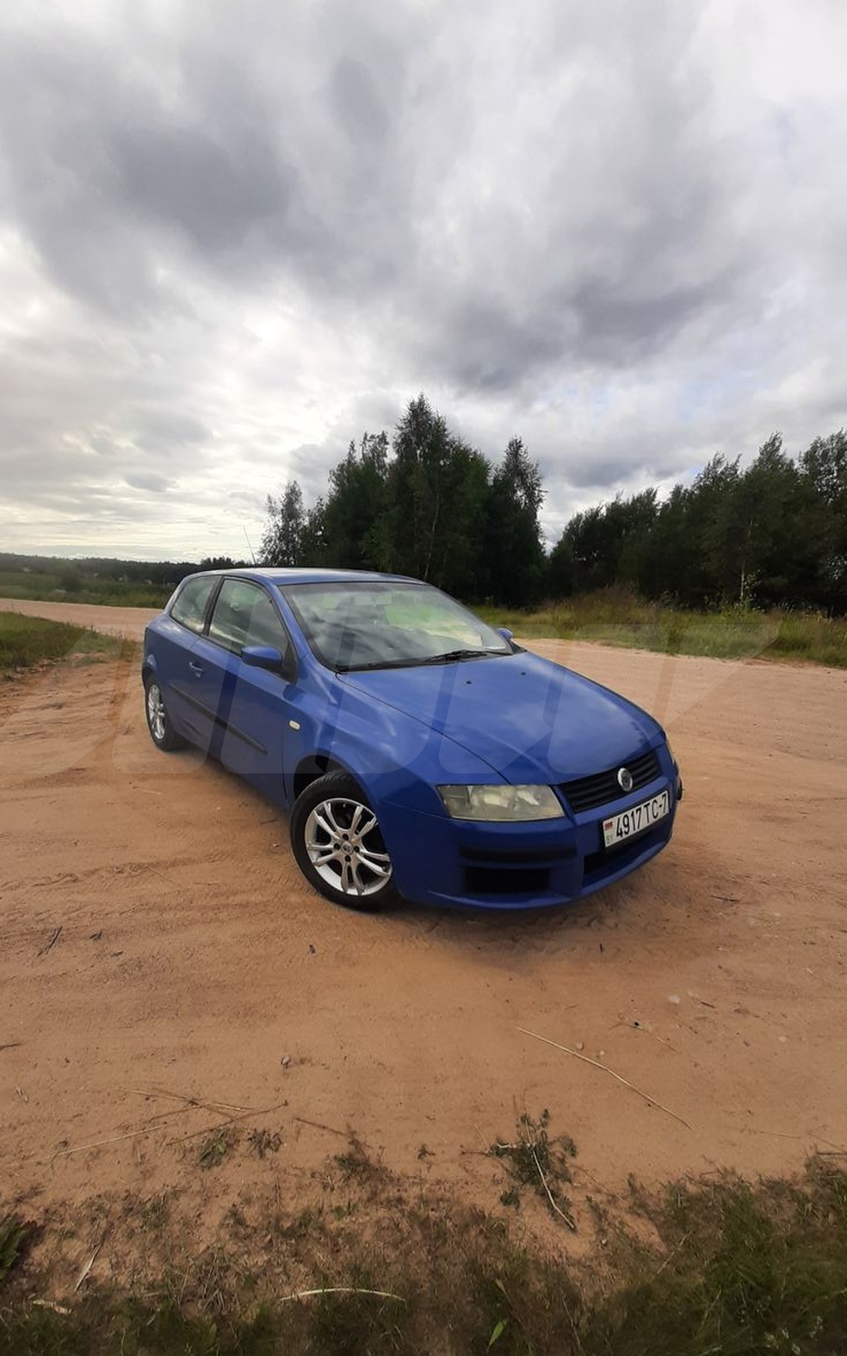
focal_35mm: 14
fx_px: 517
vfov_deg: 105.3
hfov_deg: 78.3
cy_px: 680
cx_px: 375
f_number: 2.2
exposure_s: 1/992
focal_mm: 1.42
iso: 40
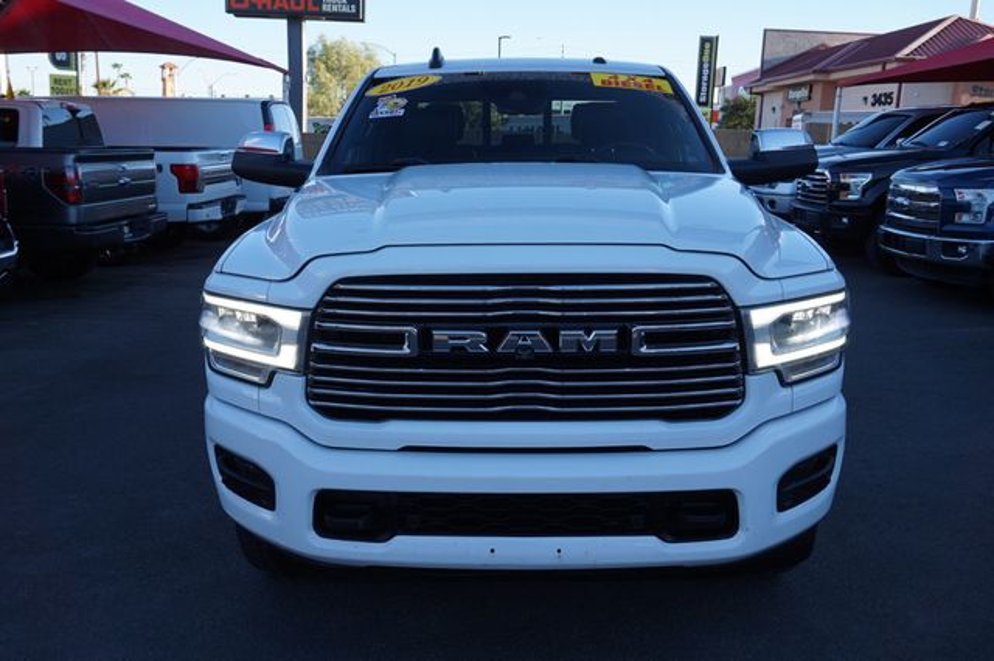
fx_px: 869
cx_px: 497
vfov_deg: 41.7
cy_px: 330
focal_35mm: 32
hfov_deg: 59.5
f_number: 7.1
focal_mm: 21
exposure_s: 1/100
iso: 100
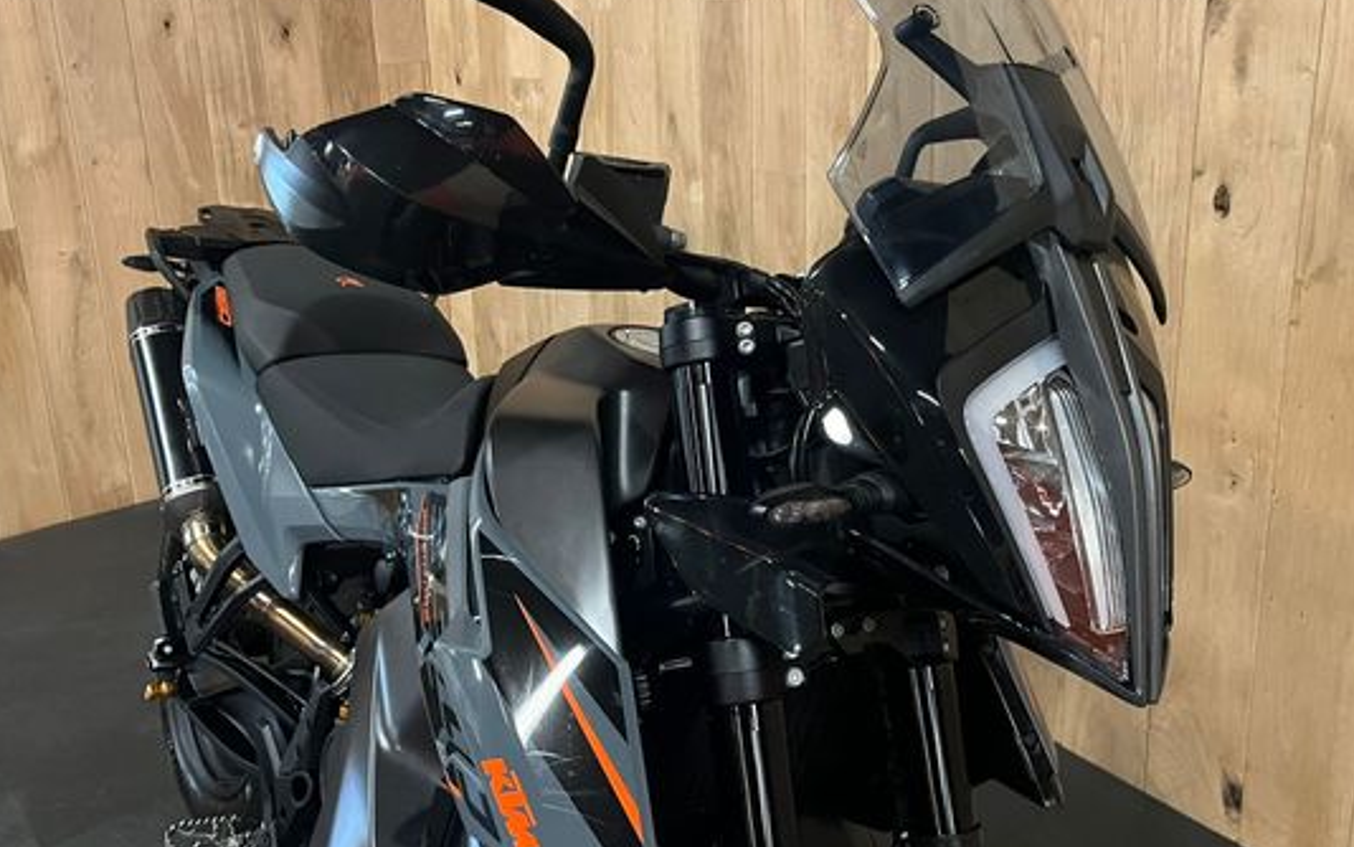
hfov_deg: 58.1
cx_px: 705
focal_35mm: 33
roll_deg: +2.4
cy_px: 327
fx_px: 1218
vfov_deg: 38.1
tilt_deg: -15.8
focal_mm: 5.1
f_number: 1.6
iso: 640
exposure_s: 1/33
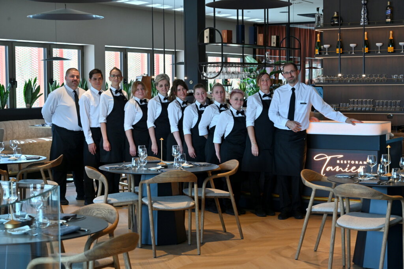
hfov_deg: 29.7
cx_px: 202
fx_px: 763
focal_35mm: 68
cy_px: 134
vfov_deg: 20.0
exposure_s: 1/50
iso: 800
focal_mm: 68
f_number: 8
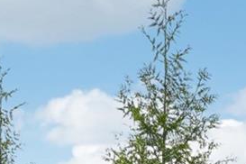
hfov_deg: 16.2
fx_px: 846
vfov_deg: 9.8
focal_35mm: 124
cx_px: 251
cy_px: 395
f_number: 8
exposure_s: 1/45
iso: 100
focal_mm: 11
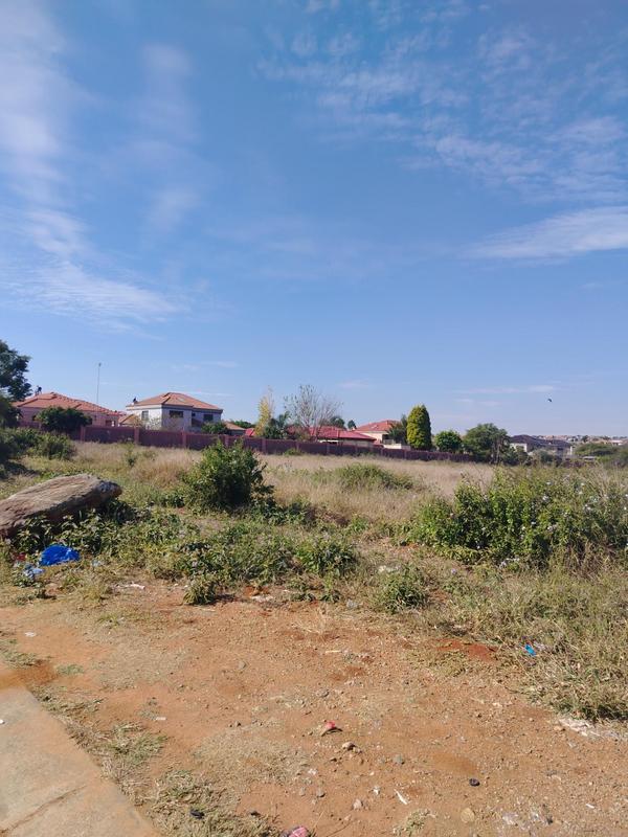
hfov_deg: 56.8
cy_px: 418
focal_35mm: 24
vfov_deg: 71.6
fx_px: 581
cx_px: 314
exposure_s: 1/764
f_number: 1.75
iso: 100
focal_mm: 5.25
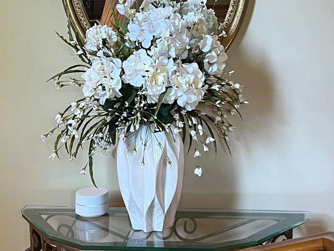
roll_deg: +0.6
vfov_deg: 18.4
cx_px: 192
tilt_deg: -4.4
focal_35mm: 79
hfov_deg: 24.7
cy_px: 25
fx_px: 763
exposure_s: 1/60
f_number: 1.5
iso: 80
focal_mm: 5.7
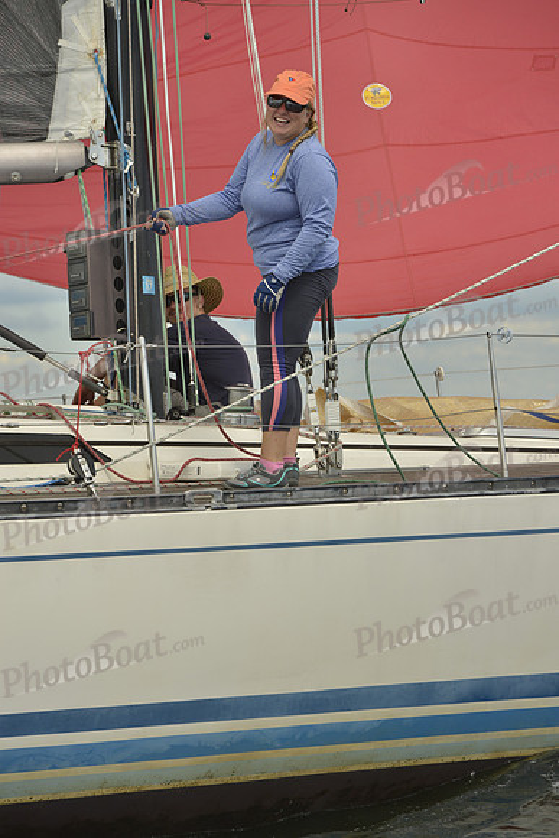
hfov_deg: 8.6
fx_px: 3724
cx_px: 280
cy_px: 419
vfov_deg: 12.8
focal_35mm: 160
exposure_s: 1/1000
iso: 200
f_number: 7.1
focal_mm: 160
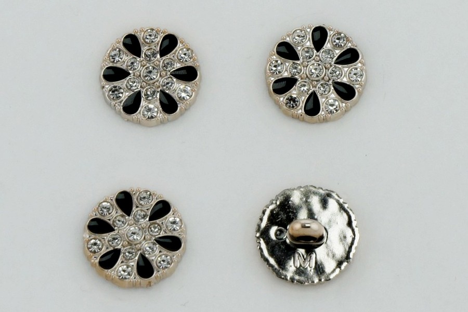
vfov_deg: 16.6
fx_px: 1072
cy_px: 156
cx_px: 234
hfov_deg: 24.6
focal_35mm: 82
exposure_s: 1/500
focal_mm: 55
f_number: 9
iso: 200
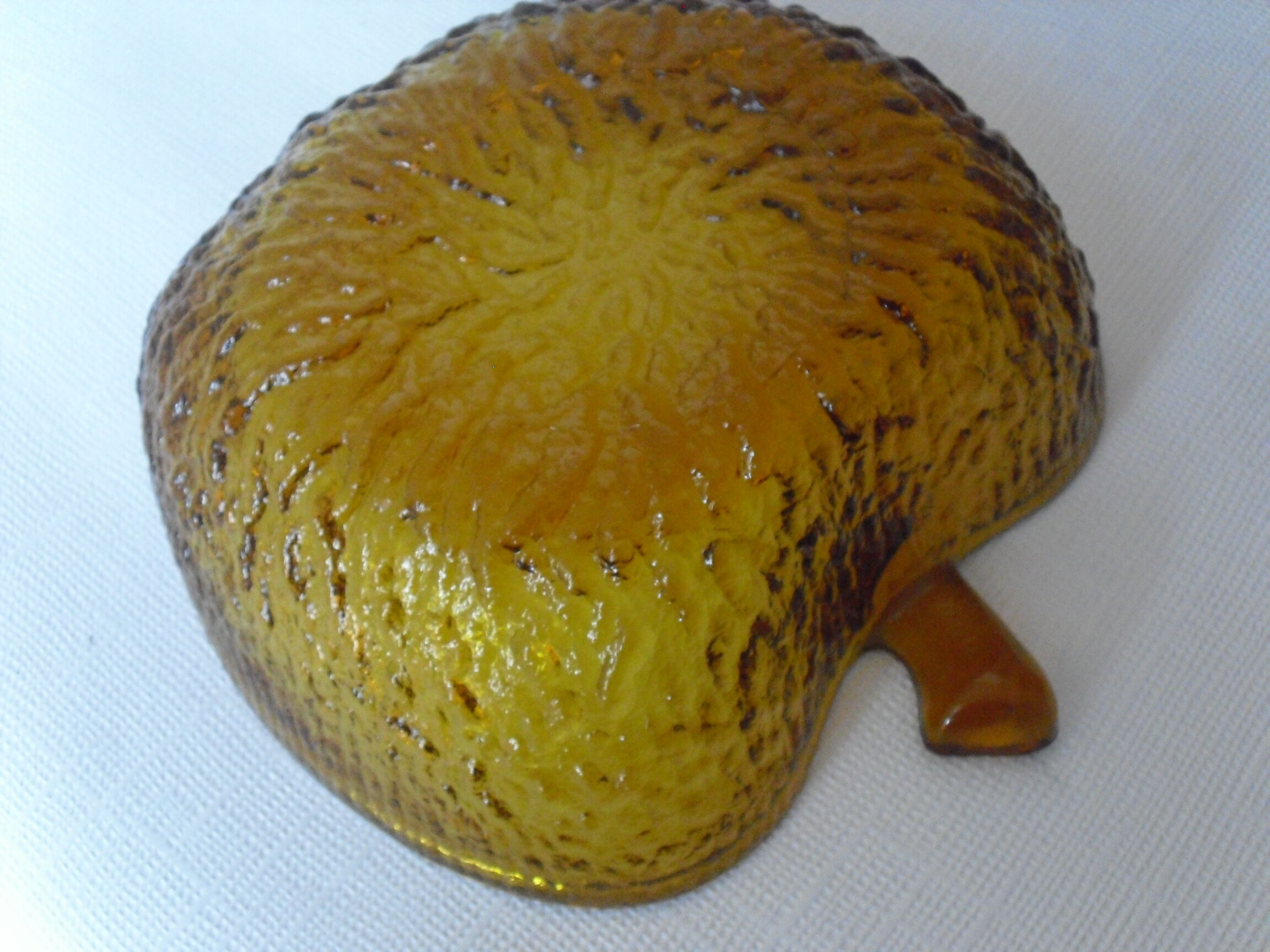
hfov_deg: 51.4
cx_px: 635
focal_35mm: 36
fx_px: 1321
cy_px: 476
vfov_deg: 39.7
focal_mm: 6.3
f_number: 3.1
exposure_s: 1/100
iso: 800
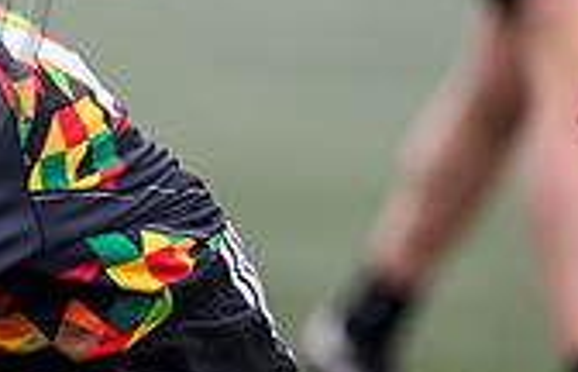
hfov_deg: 1.3
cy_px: -67
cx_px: -468
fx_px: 25805
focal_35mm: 1625
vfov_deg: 0.8
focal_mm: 400
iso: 500
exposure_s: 1/1600
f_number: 3.2
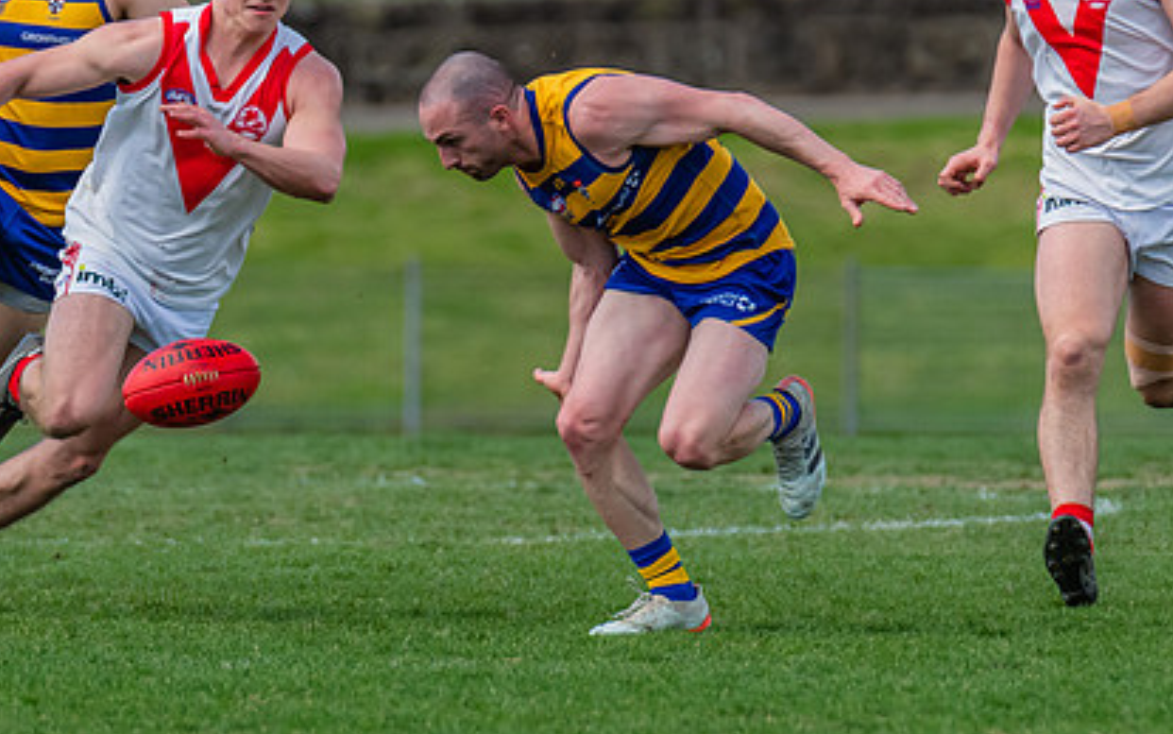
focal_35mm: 875
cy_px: 421
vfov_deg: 1.5
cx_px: 177
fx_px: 27980
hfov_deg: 2.4
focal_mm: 360
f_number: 5
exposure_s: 1/1600
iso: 800
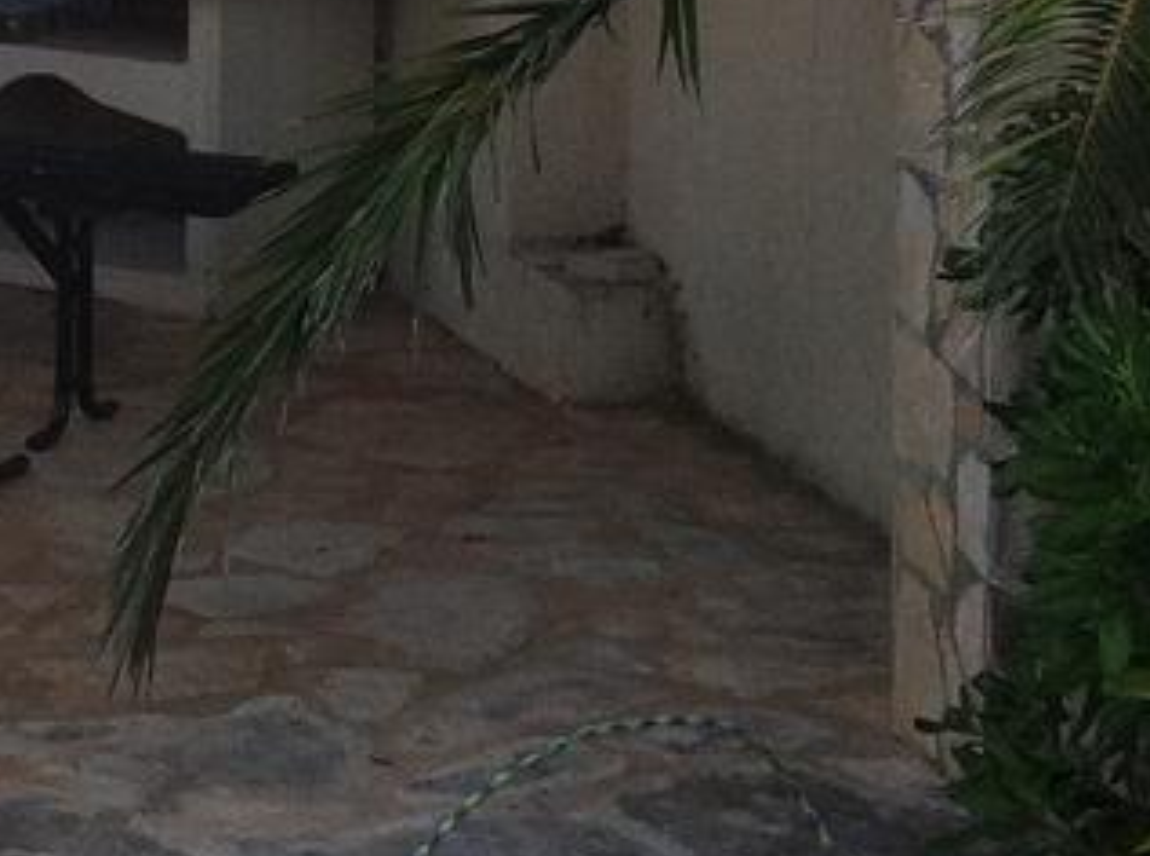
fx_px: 5699
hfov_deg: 11.4
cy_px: -504
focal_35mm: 172
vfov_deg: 8.4
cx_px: -83
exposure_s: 1/100
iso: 100
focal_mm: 3.85
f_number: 2.8
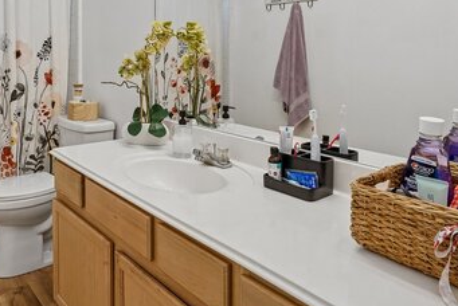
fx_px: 382
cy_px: 45
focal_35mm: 30
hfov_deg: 60.5
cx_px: 154
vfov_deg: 41.1
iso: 400
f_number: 8
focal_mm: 16
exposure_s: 1/25
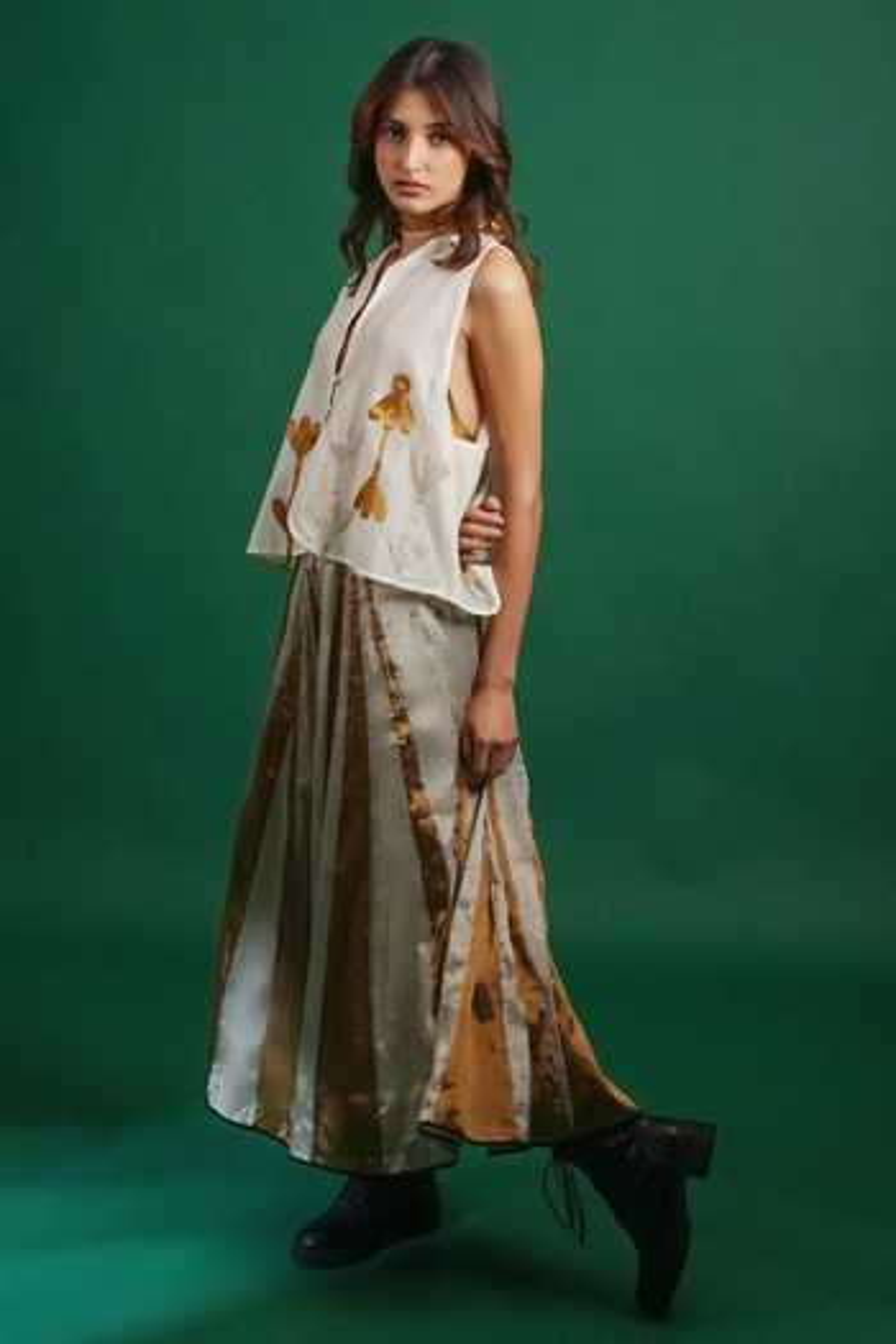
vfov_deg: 42.0
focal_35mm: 47
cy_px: 672
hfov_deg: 28.7
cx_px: 448
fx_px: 1751
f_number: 2.8
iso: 2000
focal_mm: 46.9
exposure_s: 1/640
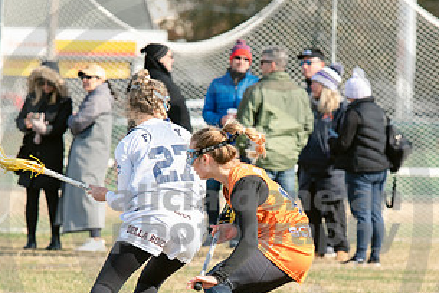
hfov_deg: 3.5
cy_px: 246
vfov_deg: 2.3
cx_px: 261
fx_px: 7201
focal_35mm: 590
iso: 250
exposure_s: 1/1250
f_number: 4.5
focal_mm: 200
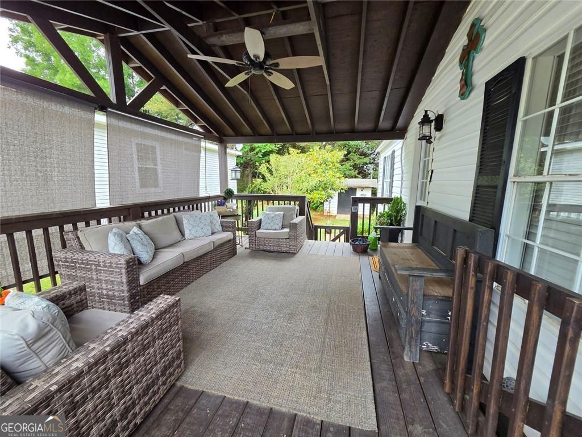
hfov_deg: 106.2
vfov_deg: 89.9
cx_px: 291
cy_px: 218
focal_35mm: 13
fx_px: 219
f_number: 2.2
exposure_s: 1/247
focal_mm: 2.2
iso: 100
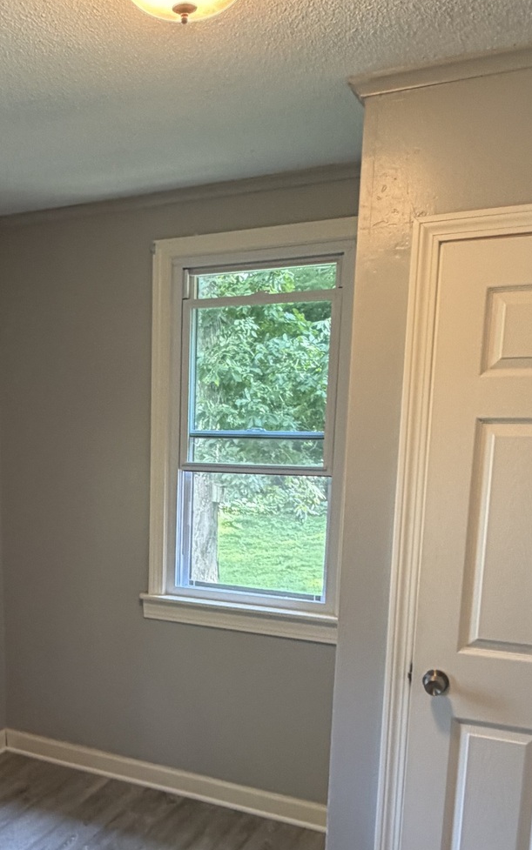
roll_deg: +0.5
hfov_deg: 35.0
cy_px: 554
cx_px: 98
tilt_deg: -10.0
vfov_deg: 54.4
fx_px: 812
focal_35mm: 35
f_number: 2.2
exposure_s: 1/60
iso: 200
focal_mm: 2.22
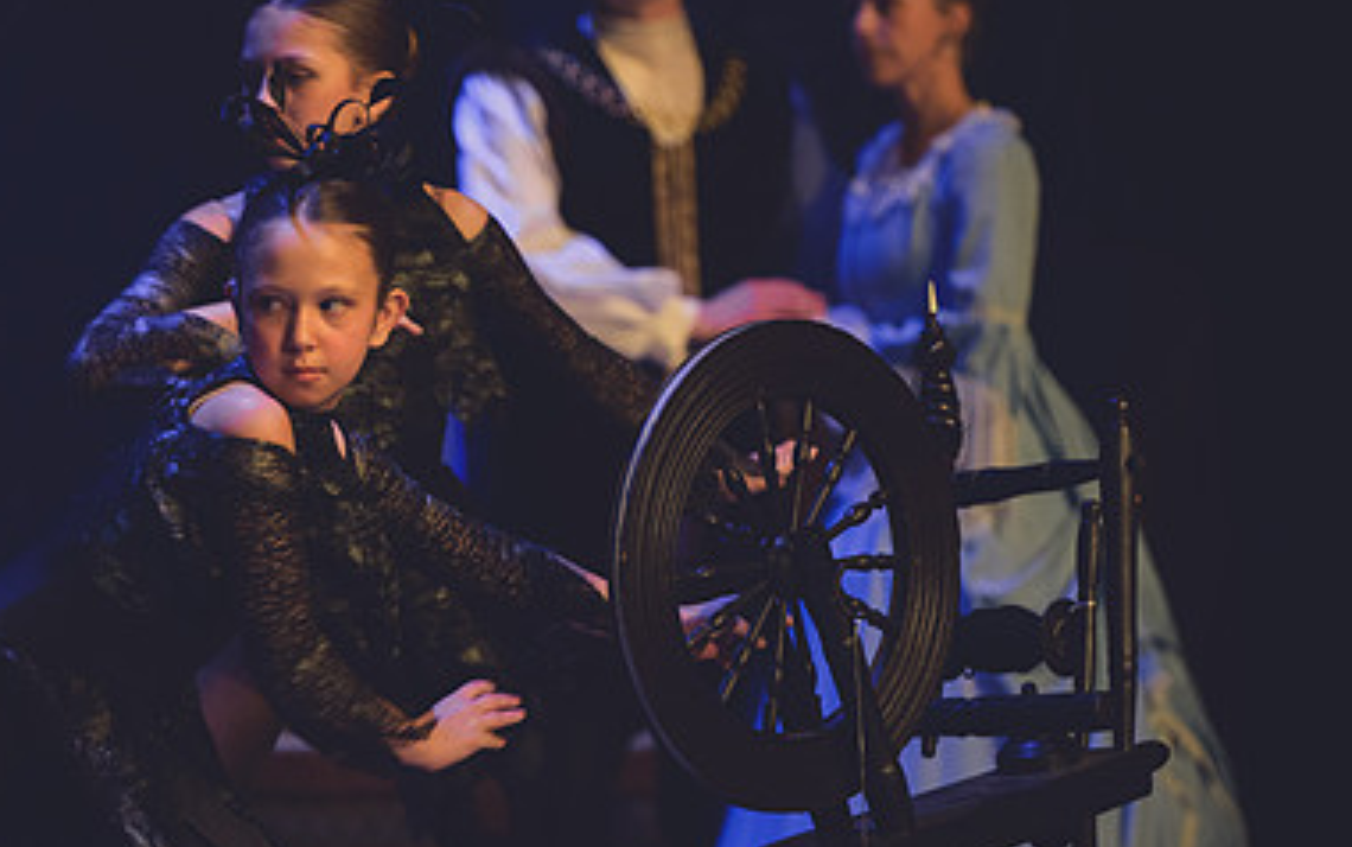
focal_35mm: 210
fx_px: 7742
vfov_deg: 6.3
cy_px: 415
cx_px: 669
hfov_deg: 10.0
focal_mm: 135
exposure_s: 1/320
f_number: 2.8
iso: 5000
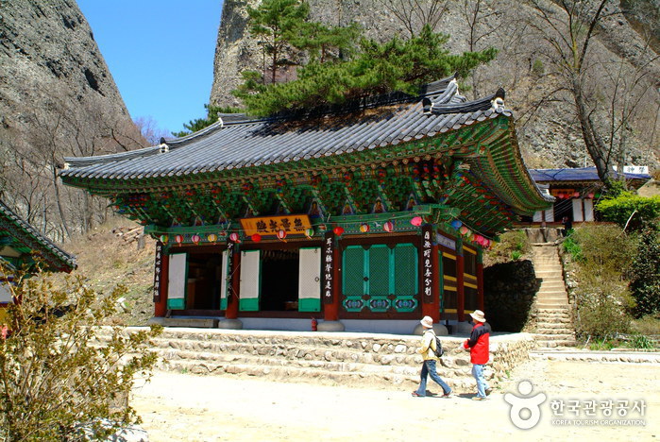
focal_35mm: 30
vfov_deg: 43.7
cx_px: 330
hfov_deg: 61.9
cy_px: 221
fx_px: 551
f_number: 11
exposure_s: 1/500
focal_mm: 20
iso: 800
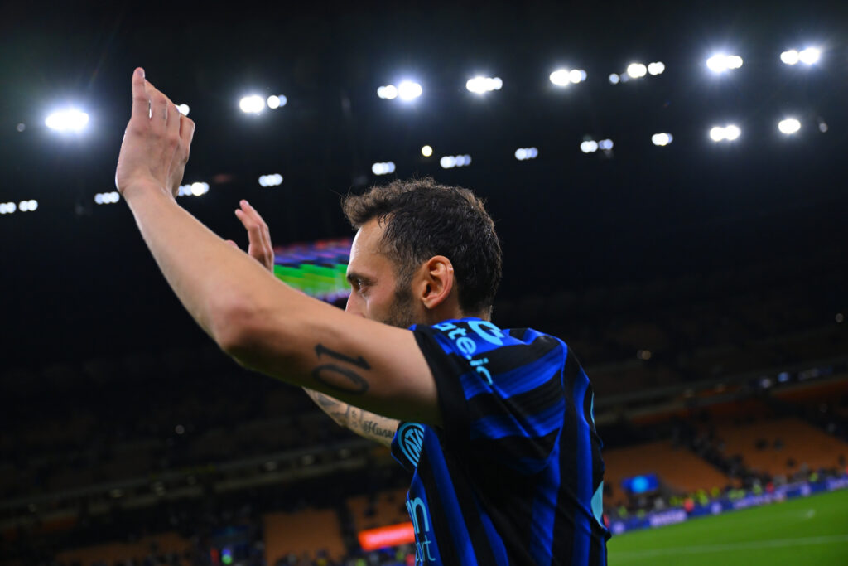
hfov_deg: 55.8
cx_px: 424
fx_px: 801
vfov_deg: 38.9
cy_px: 283
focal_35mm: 34
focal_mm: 34
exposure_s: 1/2500
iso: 2000
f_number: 2.8
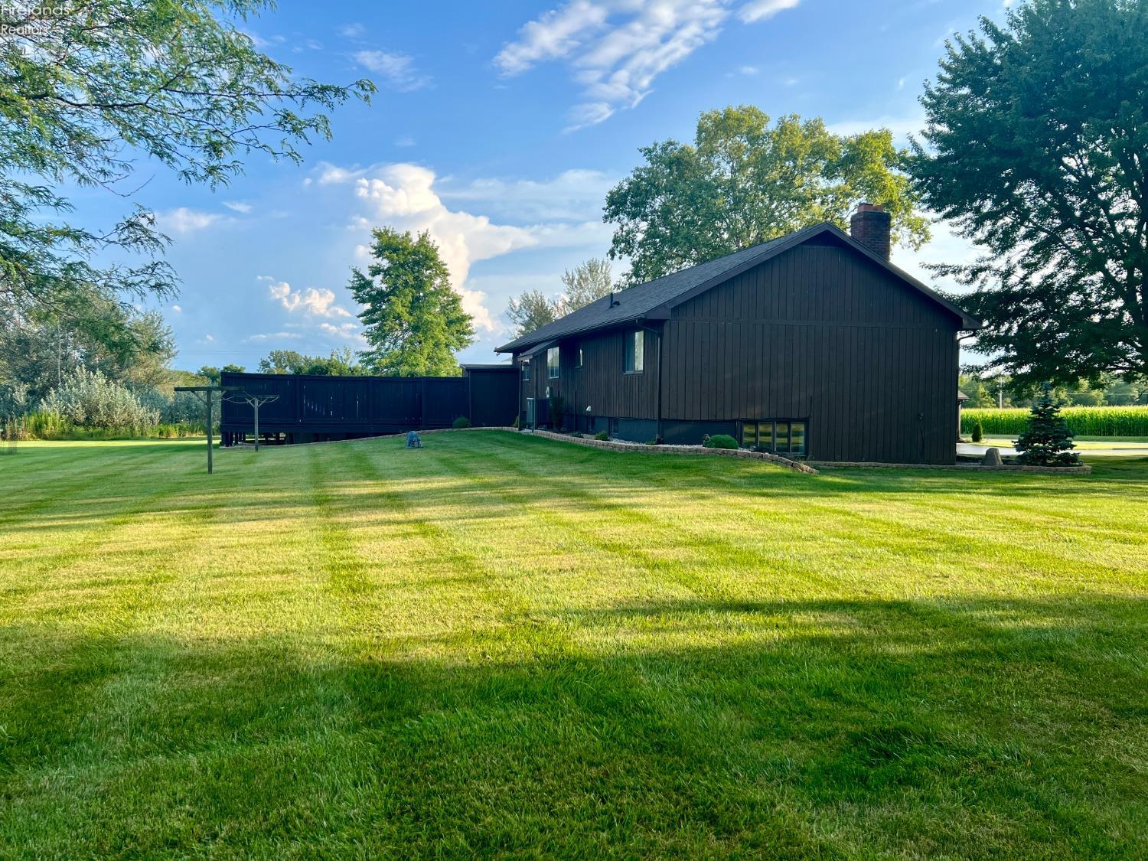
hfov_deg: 67.3
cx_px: 574
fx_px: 862
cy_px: 430
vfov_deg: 53.1
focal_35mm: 26
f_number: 1.5
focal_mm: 5.7
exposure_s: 1/1724
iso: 50
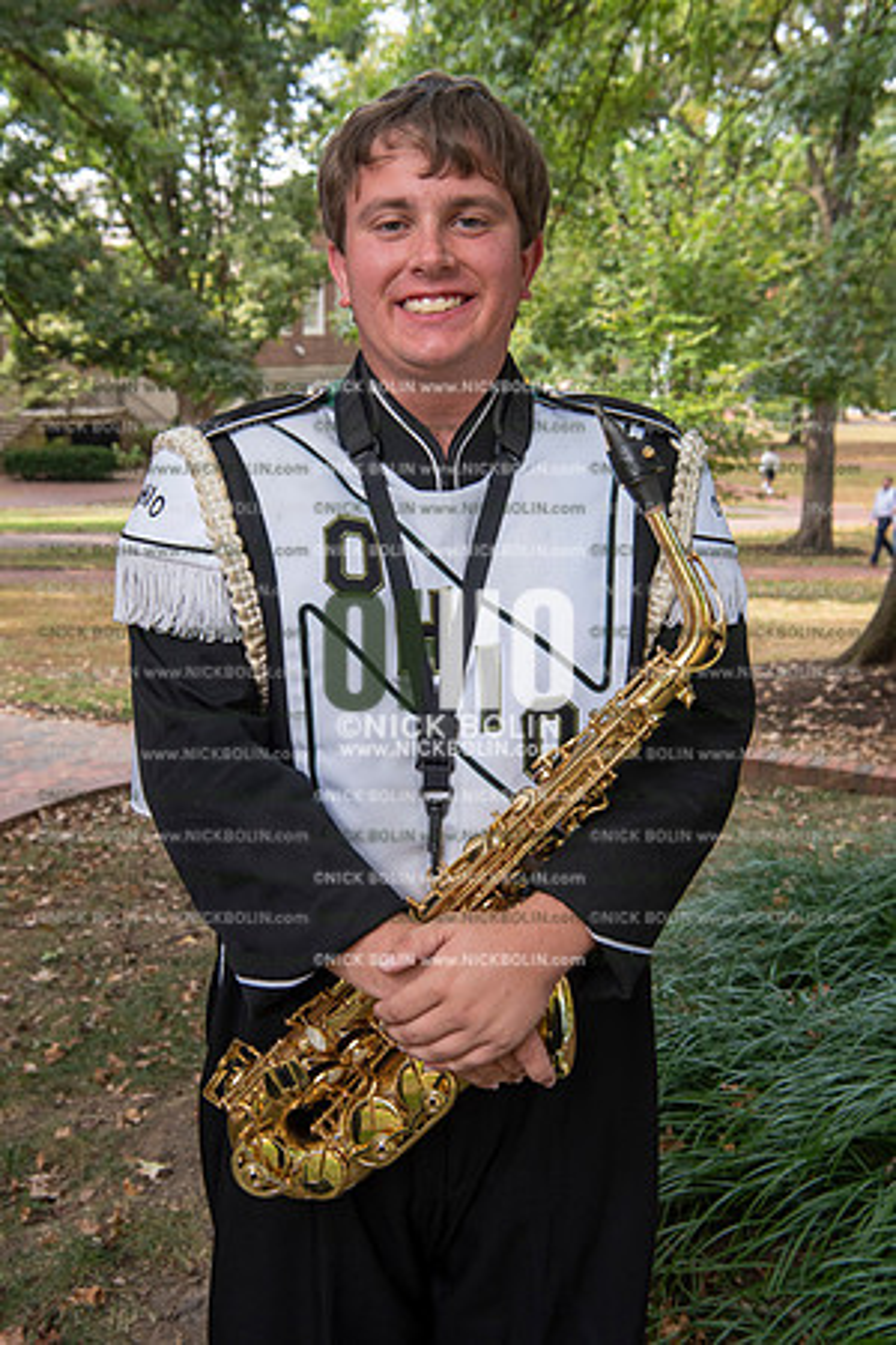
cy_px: 672
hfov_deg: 30.5
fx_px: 1643
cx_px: 448
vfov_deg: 44.5
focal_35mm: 44
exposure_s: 1/100
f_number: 8
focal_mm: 44
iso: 500
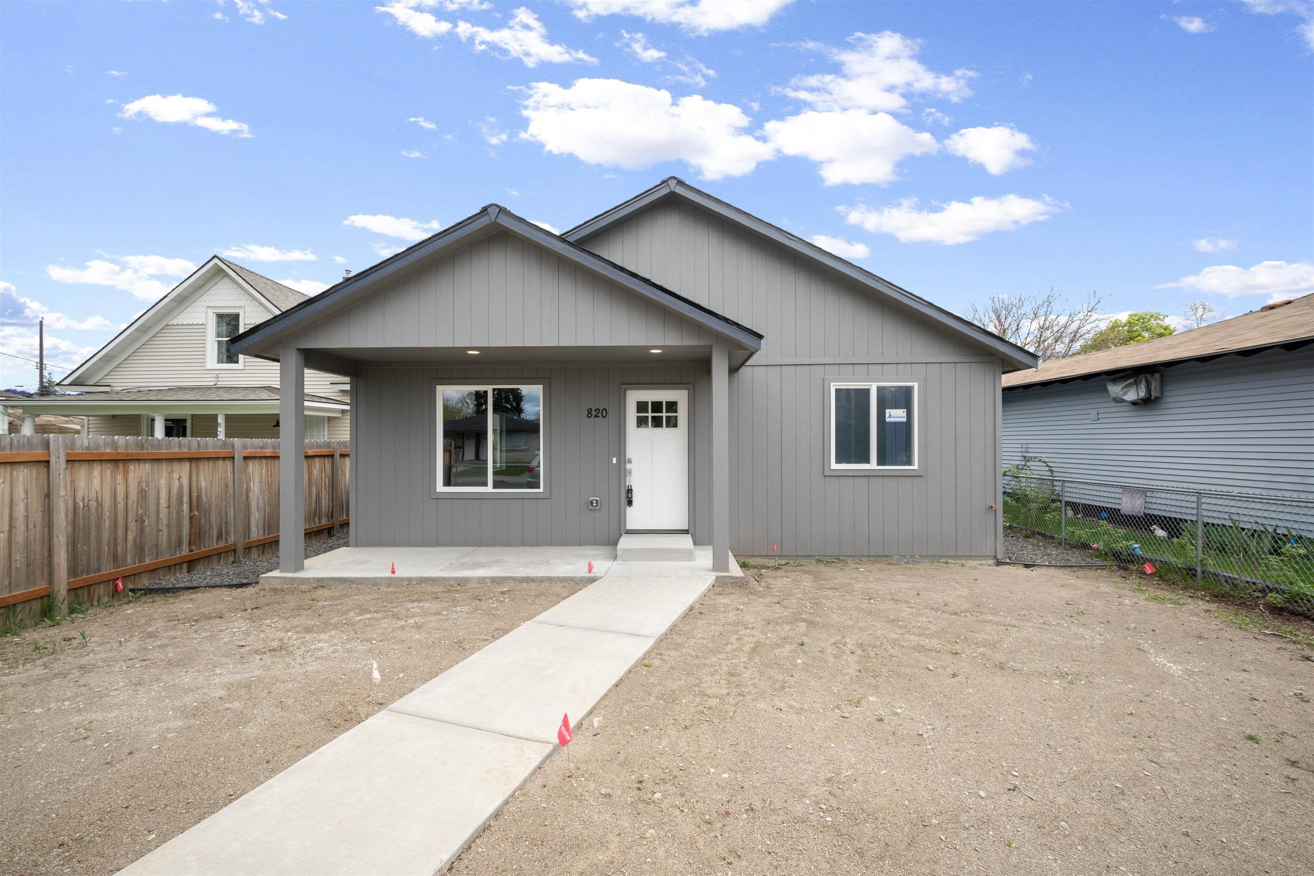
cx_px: 657
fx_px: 584
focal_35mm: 16
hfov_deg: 96.7
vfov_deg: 73.7
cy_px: 438
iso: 100
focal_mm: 16
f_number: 8
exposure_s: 1/40
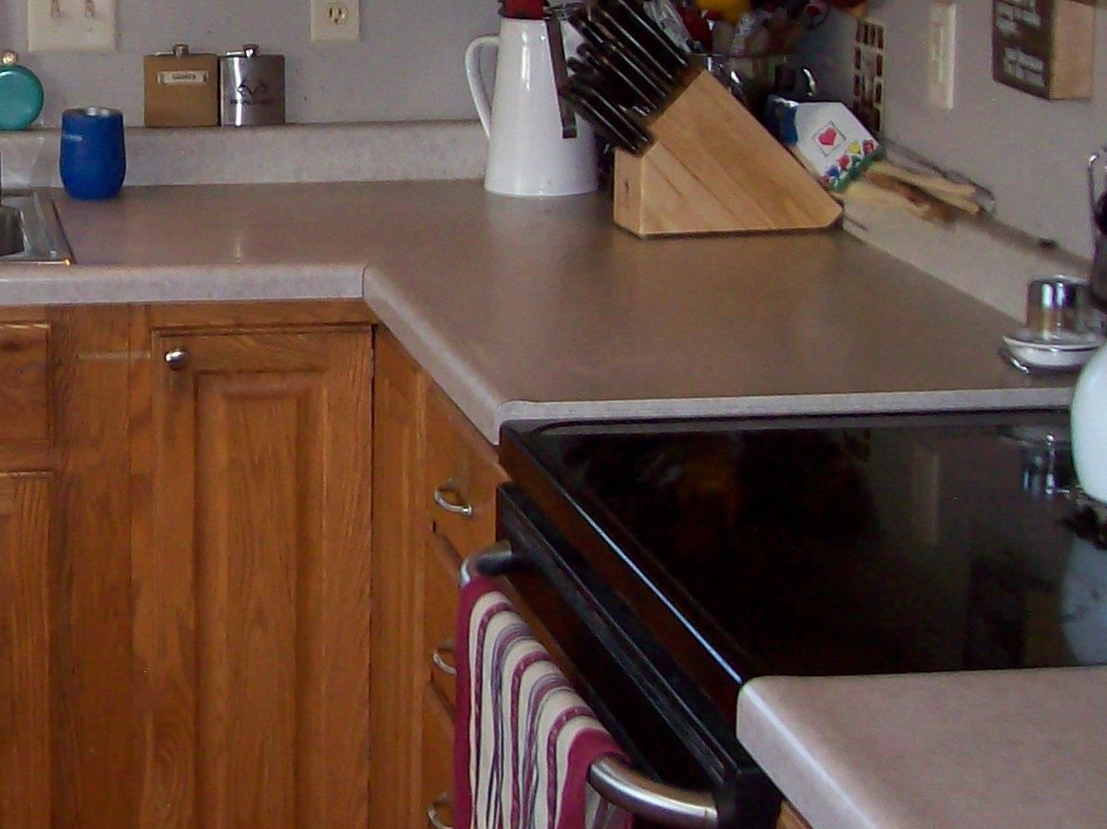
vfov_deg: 16.5
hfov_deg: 21.1
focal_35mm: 88
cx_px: -117
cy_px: 28
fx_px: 2813
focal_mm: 6
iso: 80
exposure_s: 1/64
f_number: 2.7
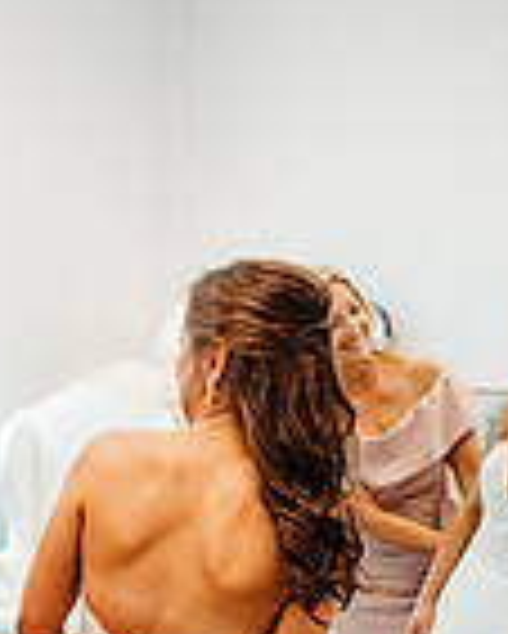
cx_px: 157
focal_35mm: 72
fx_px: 1352
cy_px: 665
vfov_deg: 24.9
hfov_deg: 21.2
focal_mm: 24
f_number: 2.5
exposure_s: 1/160
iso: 320
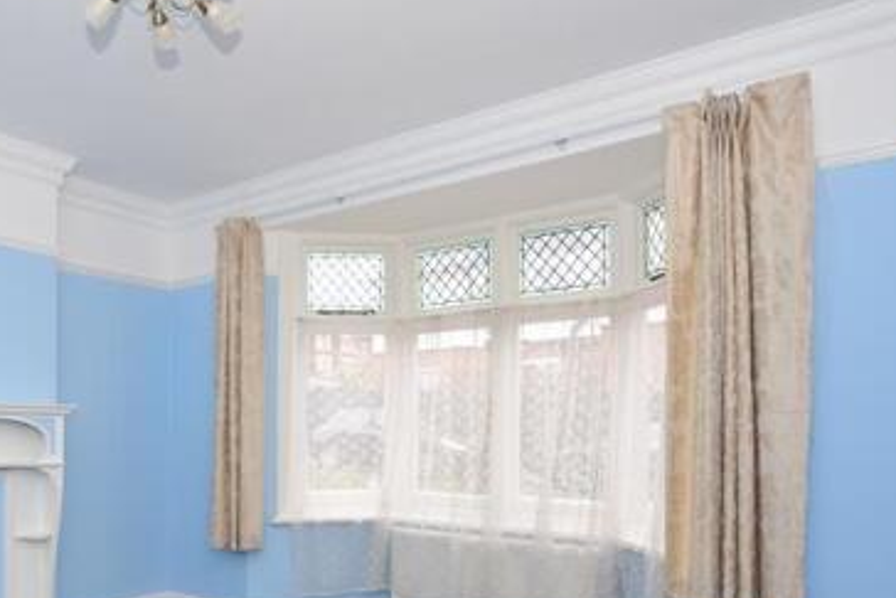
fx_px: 672
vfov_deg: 46.8
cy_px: 420
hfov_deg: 65.2
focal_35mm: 27
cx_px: 283
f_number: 5.6
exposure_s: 1/50
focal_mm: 10
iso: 400
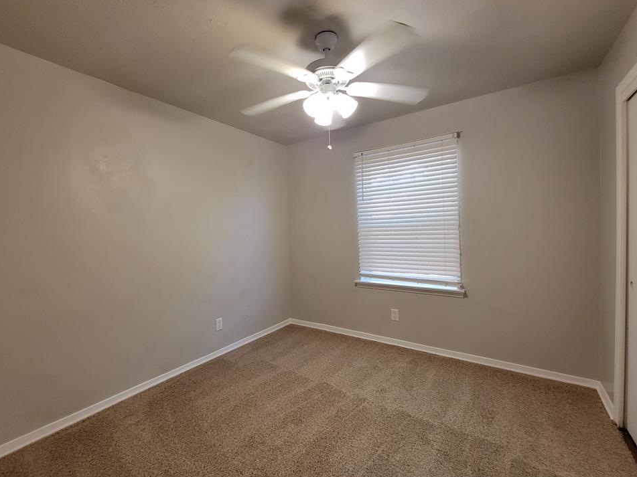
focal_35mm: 14
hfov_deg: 102.0
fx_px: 258
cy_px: 240
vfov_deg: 85.7
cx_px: 309
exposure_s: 1/60
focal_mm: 2.2
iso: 200
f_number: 2.2
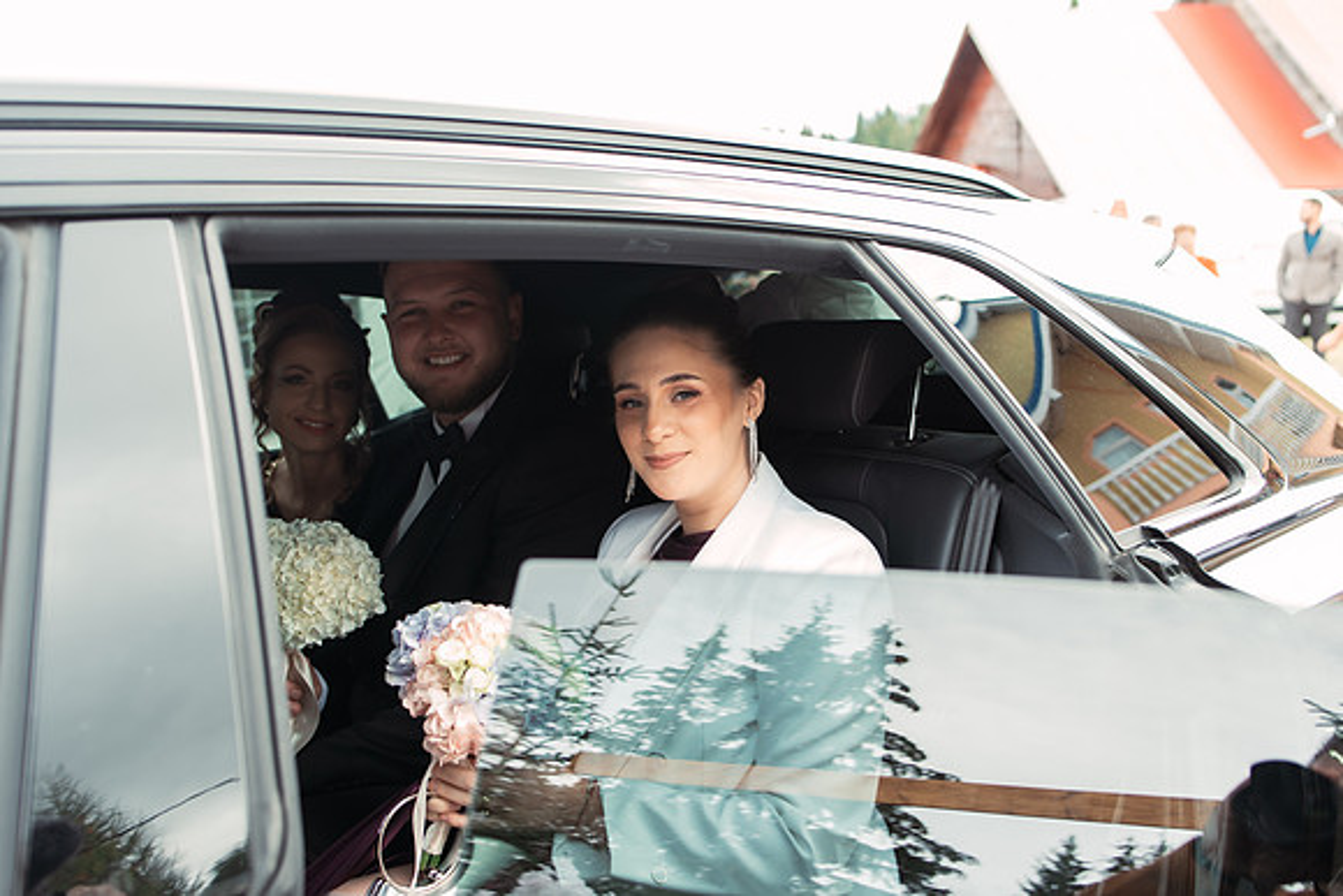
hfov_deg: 54.4
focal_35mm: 35
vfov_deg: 37.9
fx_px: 1306
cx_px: 672
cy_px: 448
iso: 320
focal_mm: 35
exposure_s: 1/250
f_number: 3.5
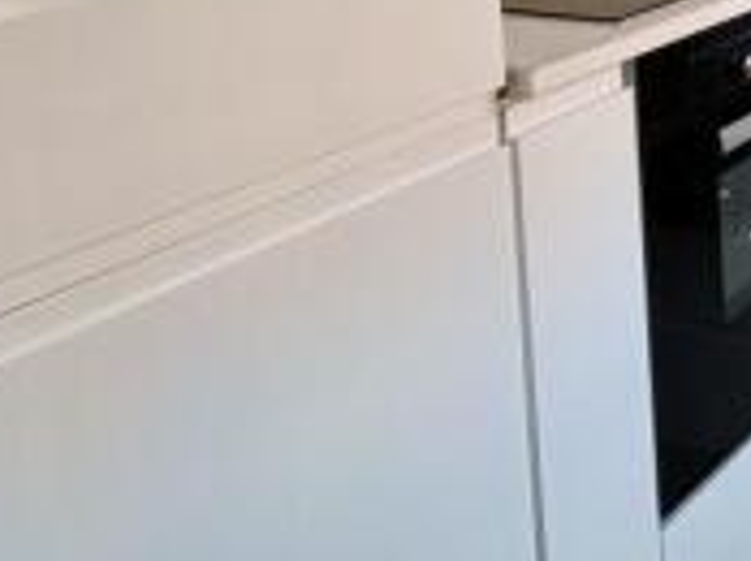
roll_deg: +1.7
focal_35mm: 47
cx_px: 1193
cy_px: -218
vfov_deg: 25.3
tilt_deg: -4.1
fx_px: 1018
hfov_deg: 26.0
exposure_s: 1/50
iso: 125
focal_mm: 2.22
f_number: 2.2
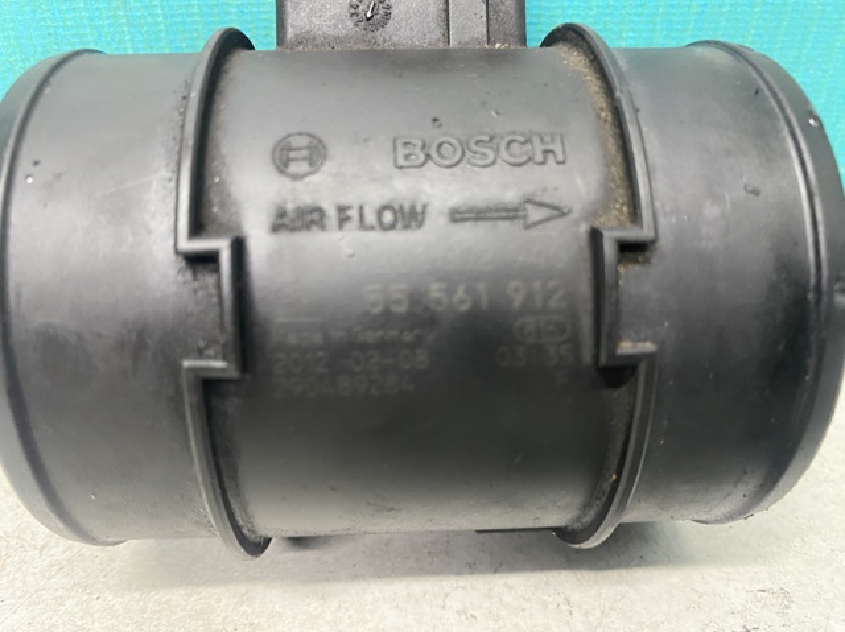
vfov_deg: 54.8
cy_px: 316
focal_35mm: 25
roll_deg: -0.2
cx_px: 422
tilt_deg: -33.3
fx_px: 610
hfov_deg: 69.4
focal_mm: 4.25
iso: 400
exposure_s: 1/50
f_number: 1.8
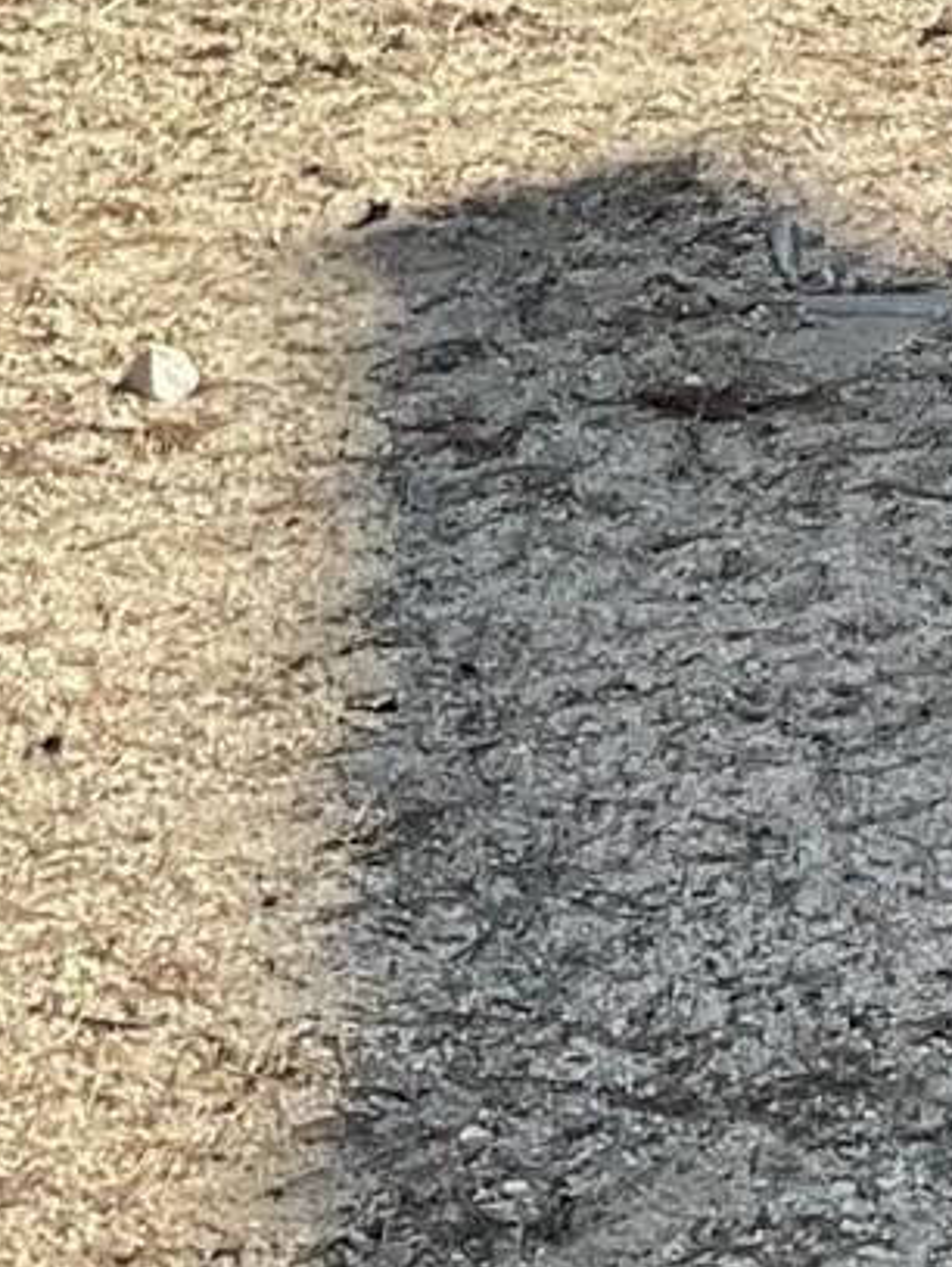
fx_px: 6004
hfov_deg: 8.3
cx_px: 2290
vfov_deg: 10.2
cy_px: -1915
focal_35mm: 164
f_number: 1.8
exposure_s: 1/759
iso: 16
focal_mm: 3
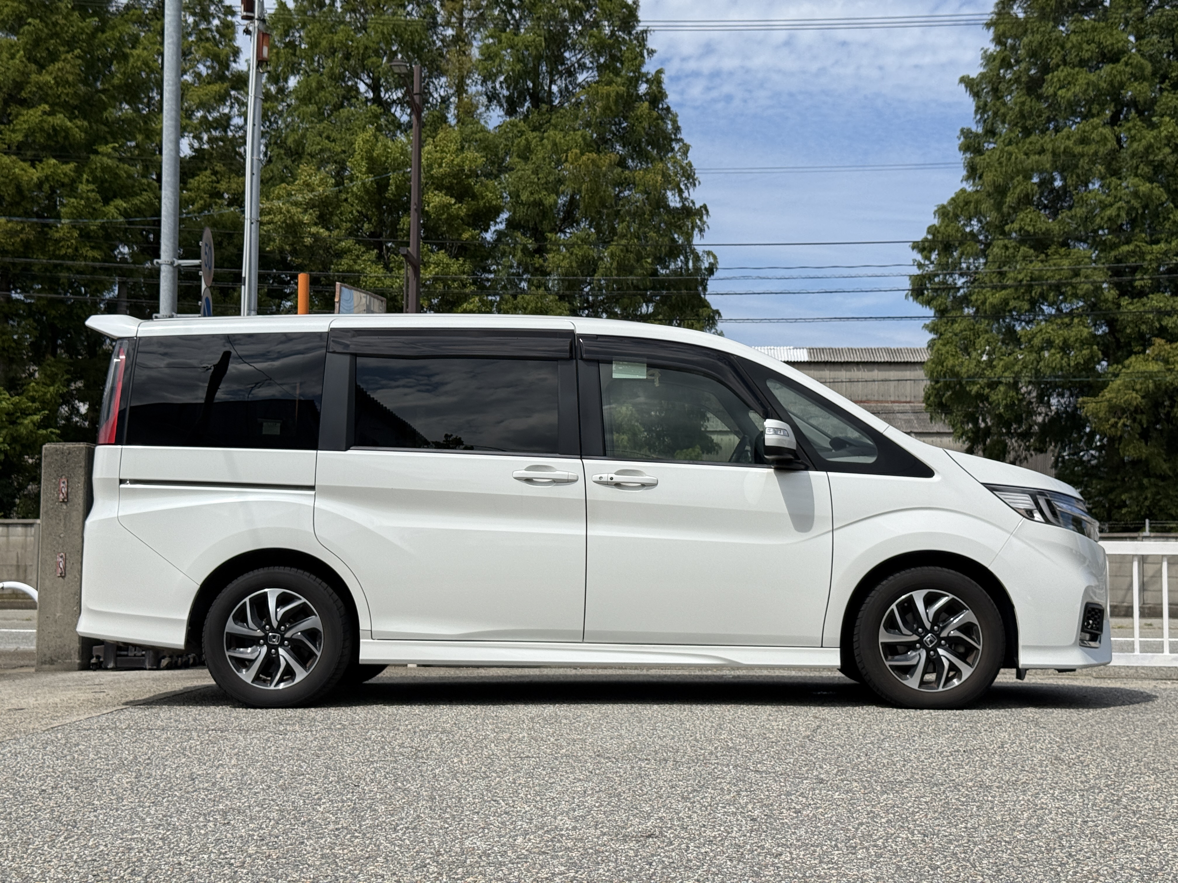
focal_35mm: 48
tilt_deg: +4.5
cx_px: 589
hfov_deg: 39.7
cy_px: 442
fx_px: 1633
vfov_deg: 30.3
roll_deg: -0.6
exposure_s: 1/8772
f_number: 1.78
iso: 64
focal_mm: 6.76
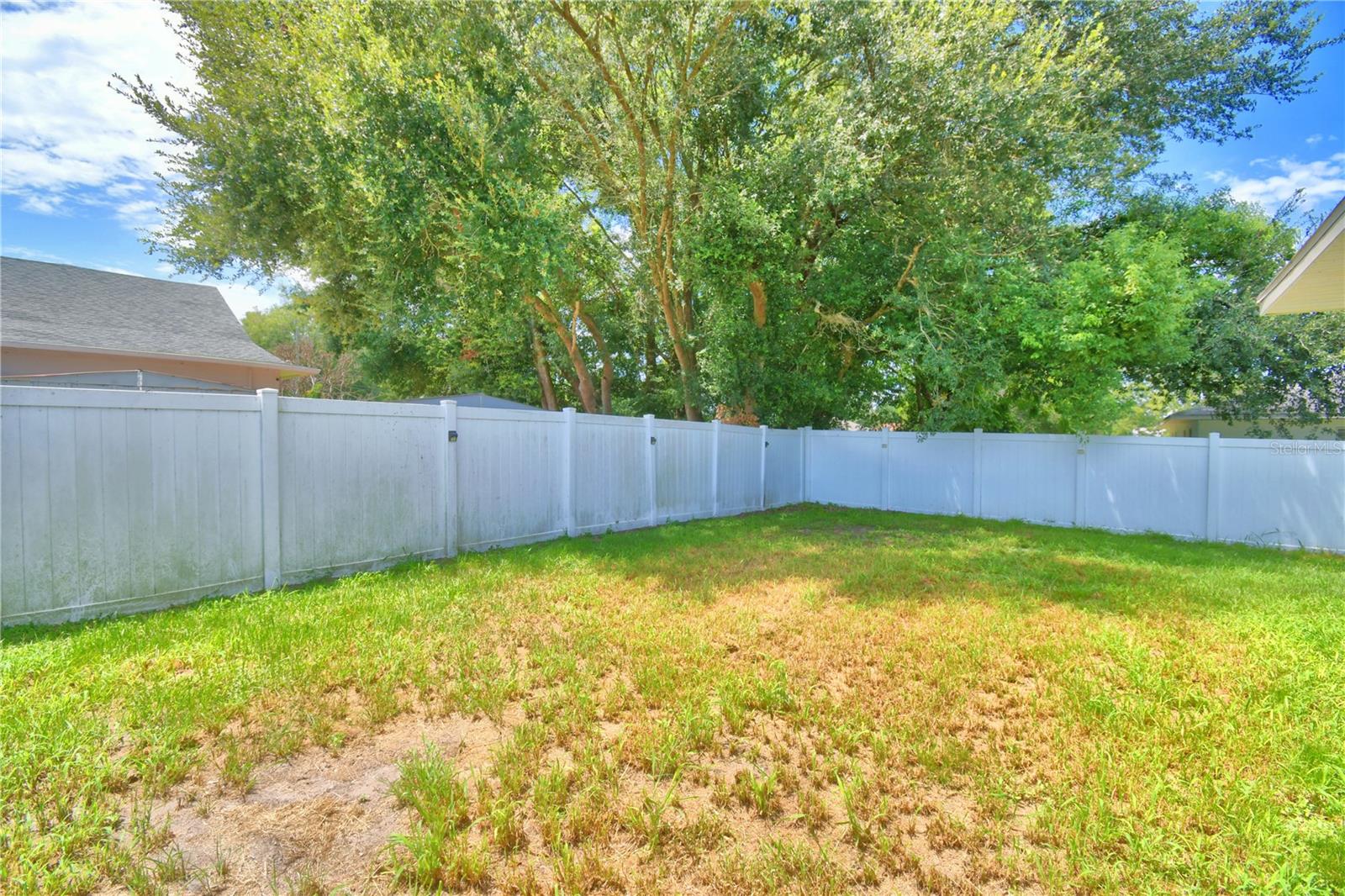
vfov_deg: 77.3
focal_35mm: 15
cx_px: 672
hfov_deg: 100.4
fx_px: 560
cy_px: 448
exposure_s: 1/250
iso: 100
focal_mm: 10
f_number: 6.3
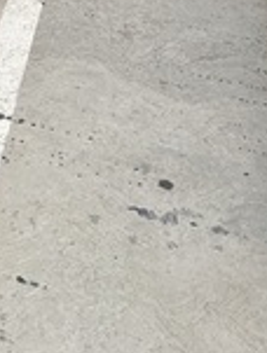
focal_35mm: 103
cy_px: -346
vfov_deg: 15.4
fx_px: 1055
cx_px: -239
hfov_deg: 12.9
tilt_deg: -13.3
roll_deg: +2.4
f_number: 1.6
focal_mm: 5.1
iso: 50
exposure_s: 1/2899
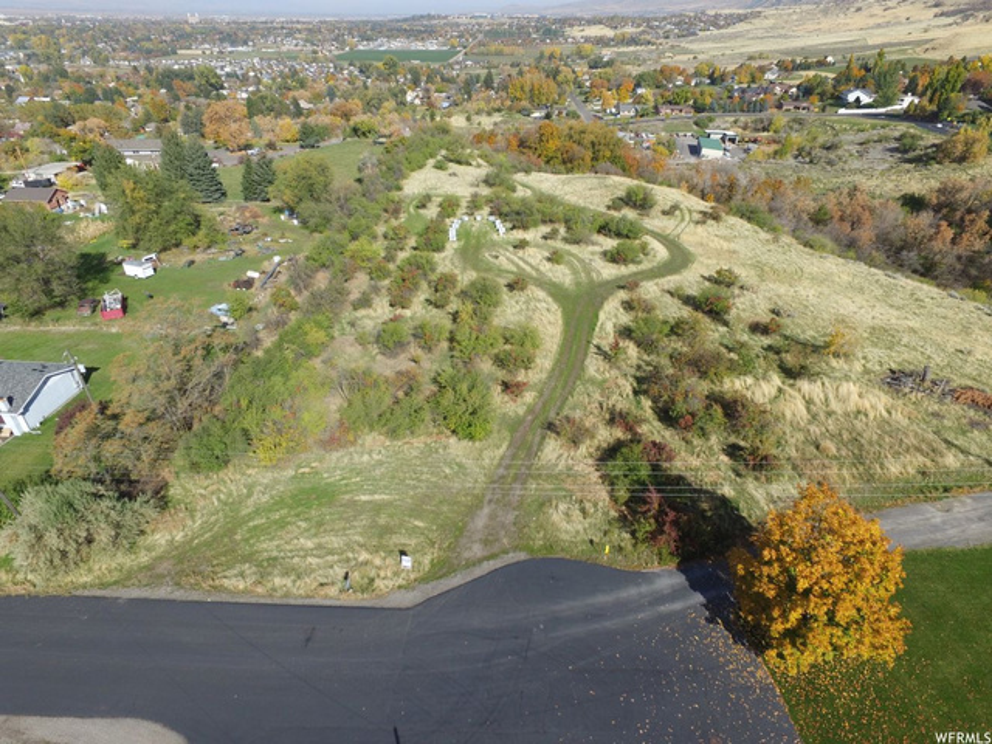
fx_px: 573
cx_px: 496
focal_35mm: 20
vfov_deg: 66.0
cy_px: 372
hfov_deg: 81.7
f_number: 2.8
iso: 100
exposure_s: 1/899
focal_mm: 3.61
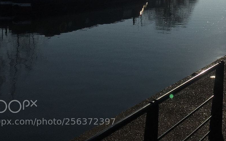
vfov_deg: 19.7
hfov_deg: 31.7
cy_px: -27
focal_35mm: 62
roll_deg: -0.2
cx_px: 194
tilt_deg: -0.9
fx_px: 382
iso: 32
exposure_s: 1/13333
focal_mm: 4.15
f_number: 2.2
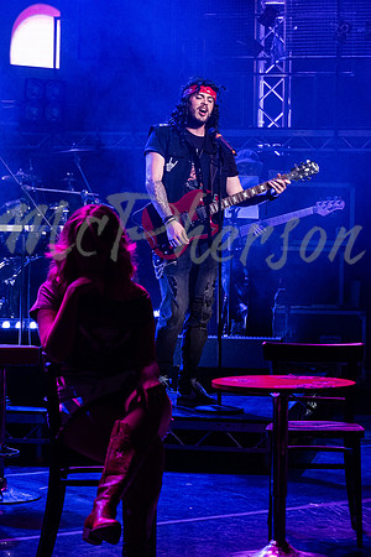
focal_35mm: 103
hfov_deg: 13.3
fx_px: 1592
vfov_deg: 19.8
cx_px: 186
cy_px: 278
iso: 2500
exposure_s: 1/250
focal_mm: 68.7
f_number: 4
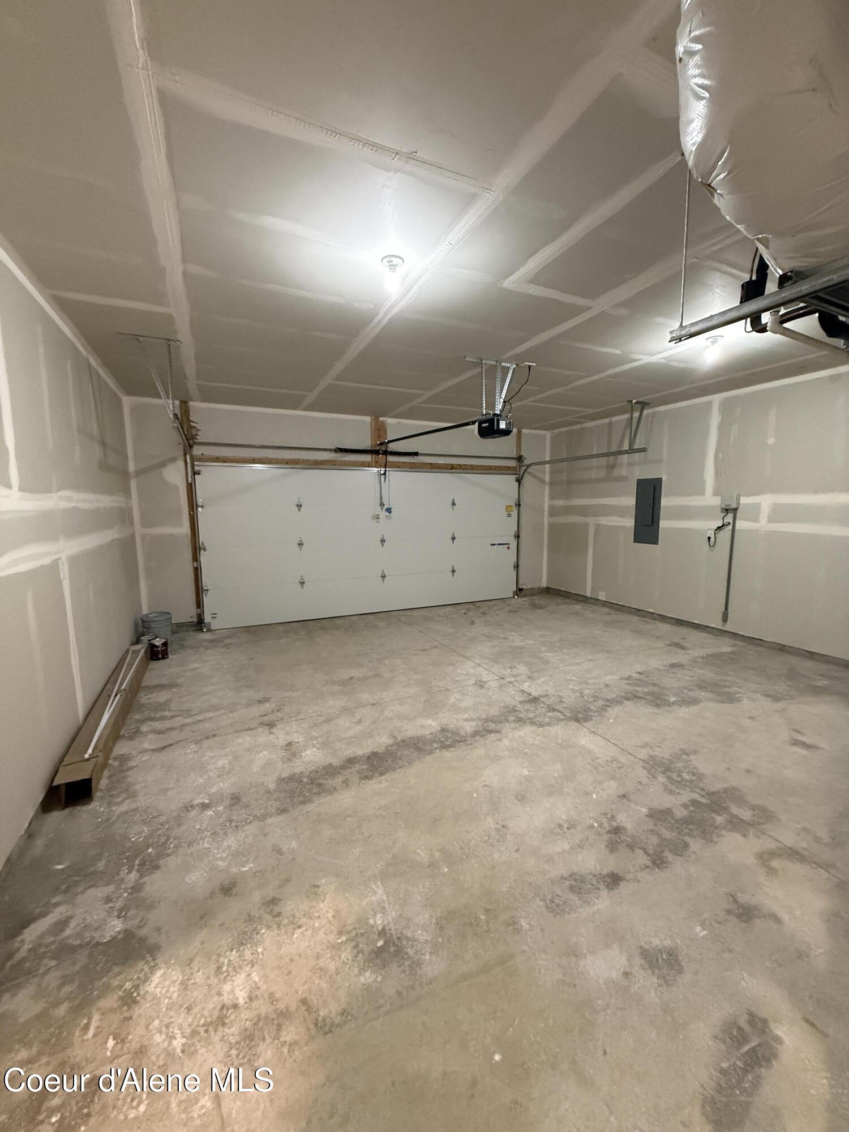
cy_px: 566
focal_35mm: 14
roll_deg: -0.1
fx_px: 458
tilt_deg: -6.7
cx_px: 424
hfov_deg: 85.7
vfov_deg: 102.1
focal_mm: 2.22
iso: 800
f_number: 2.2
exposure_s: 1/60
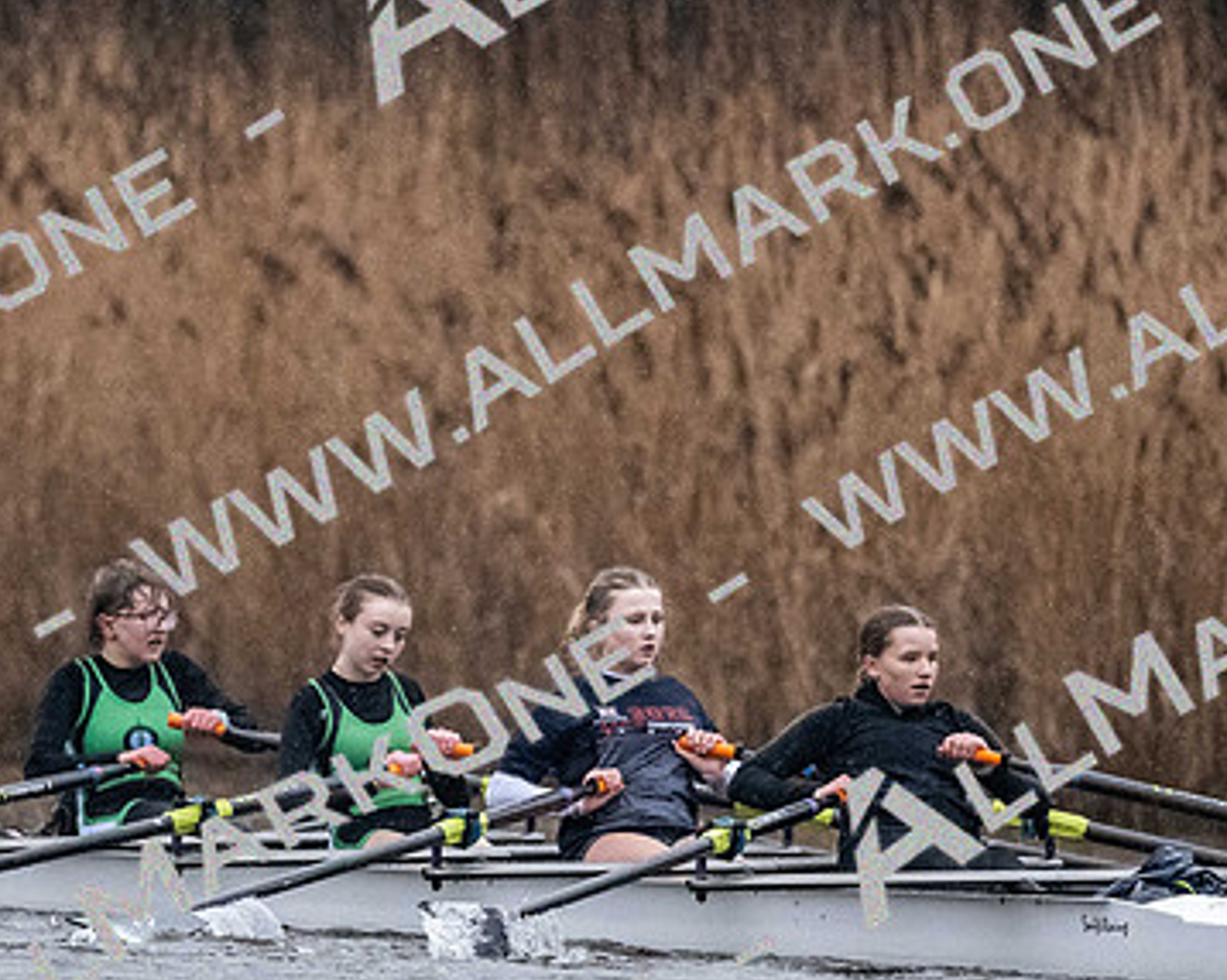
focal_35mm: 913
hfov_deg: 2.1
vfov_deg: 1.7
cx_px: 552
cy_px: 607
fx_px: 33137
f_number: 4.5
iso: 8000
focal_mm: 400
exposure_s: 1/1600
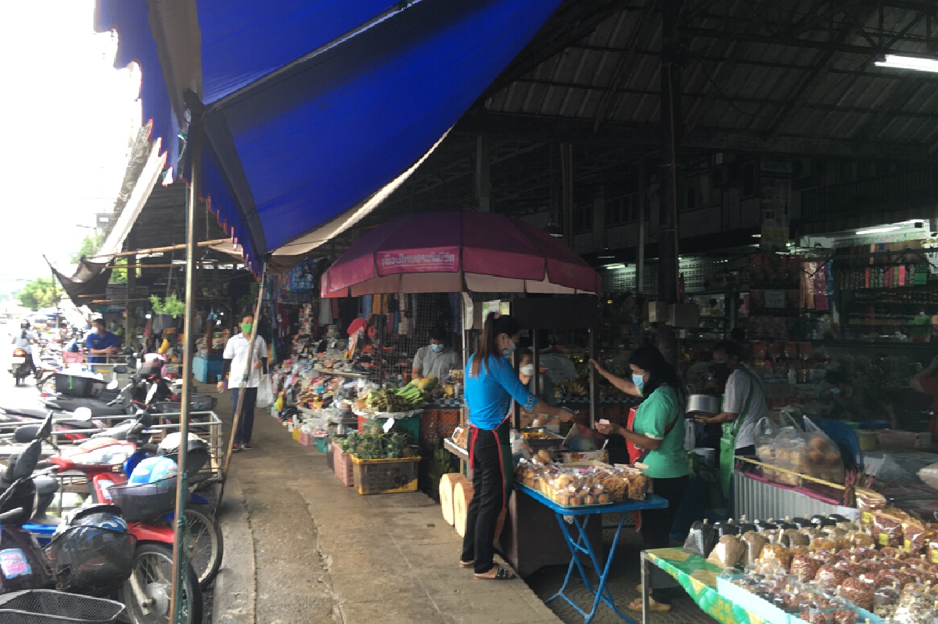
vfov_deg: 42.3
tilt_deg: +0.9
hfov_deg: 60.3
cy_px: 323
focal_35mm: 31
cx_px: 463
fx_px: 807
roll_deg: +0.5
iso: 32
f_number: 2.2
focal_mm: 4.15
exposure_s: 1/50
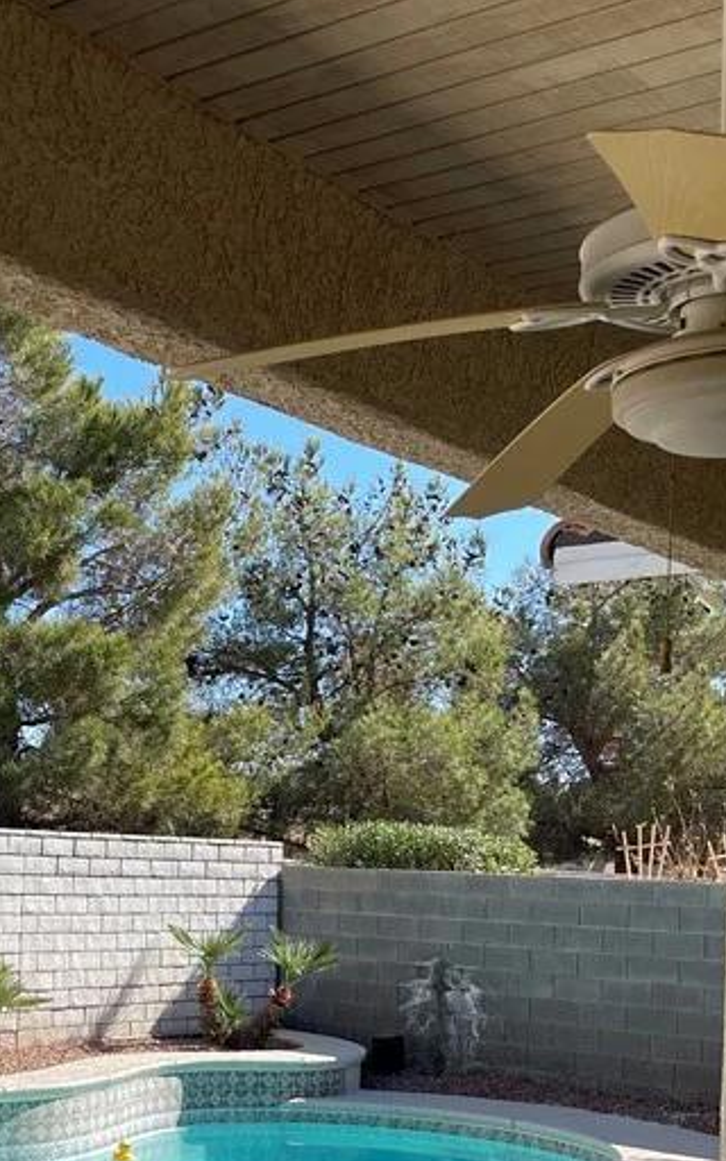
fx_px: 1678
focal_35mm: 53
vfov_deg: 37.7
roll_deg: -3.0
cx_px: -23
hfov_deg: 23.3
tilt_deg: +1.0
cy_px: 798
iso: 32
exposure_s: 1/2336
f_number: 1.6
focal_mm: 5.1
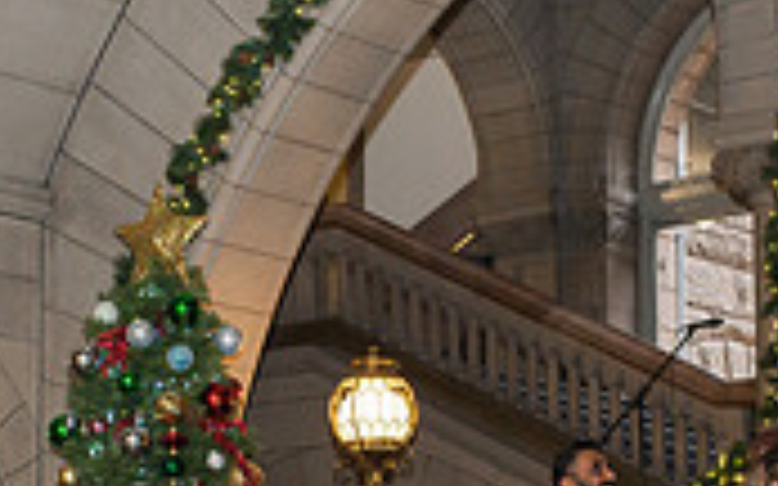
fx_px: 2840
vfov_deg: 9.7
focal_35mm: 134
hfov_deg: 15.6
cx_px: 352
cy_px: 542
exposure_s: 1/200
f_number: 3.5
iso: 1000
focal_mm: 35
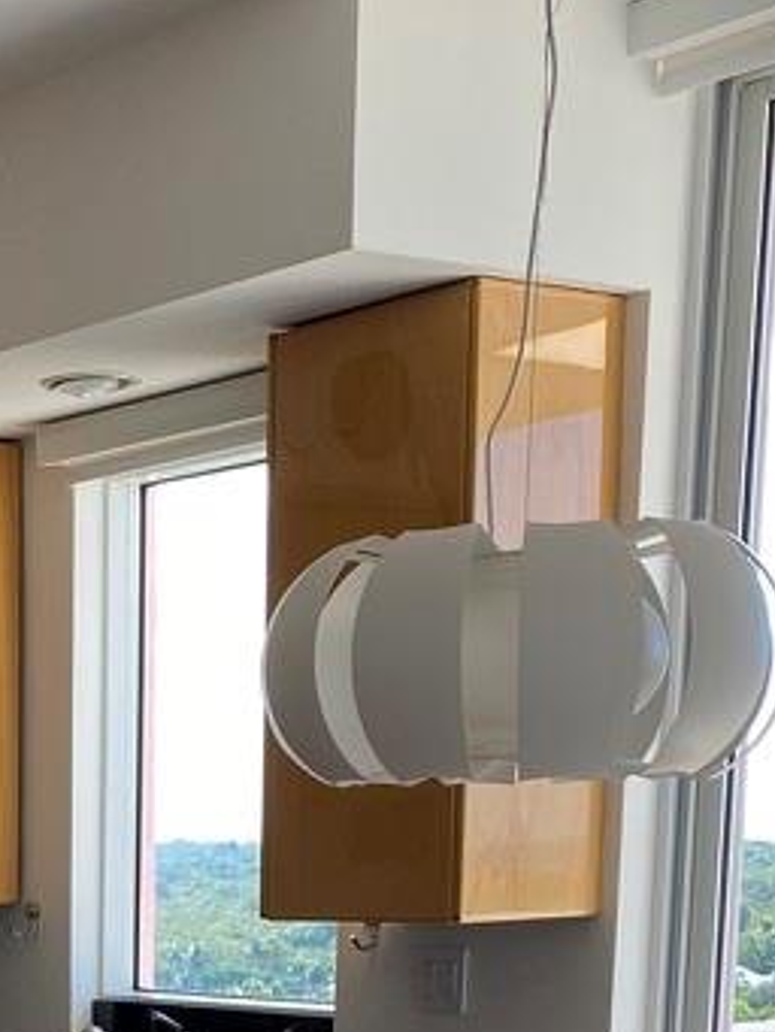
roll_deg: +0.8
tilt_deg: -9.0
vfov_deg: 22.1
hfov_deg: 18.1
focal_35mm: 78
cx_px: -124
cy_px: 1392
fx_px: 2327
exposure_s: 1/122
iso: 40
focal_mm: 4.25
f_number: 1.8
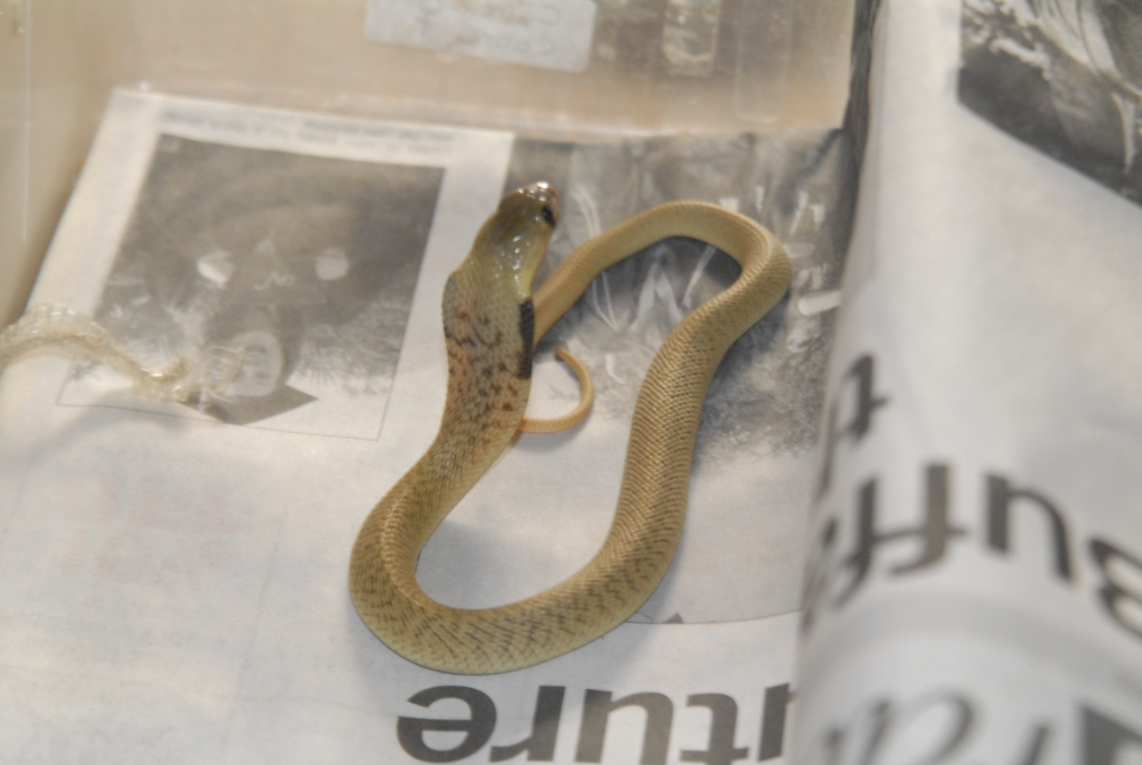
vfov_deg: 12.2
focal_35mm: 112
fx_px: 3574
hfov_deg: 18.2
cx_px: 571
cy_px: 382
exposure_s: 1/50
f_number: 7.1
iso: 1100
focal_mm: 75
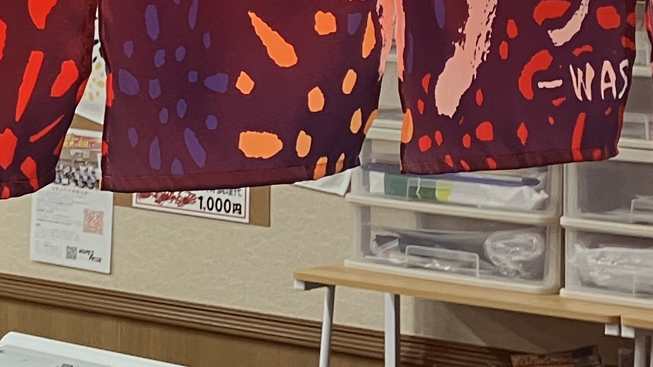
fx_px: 2060
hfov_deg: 16.0
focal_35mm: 119
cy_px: -57
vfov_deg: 10.0
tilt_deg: +0.7
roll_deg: -0.7
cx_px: -428
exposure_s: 1/50
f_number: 1.8
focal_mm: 3.99
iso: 50
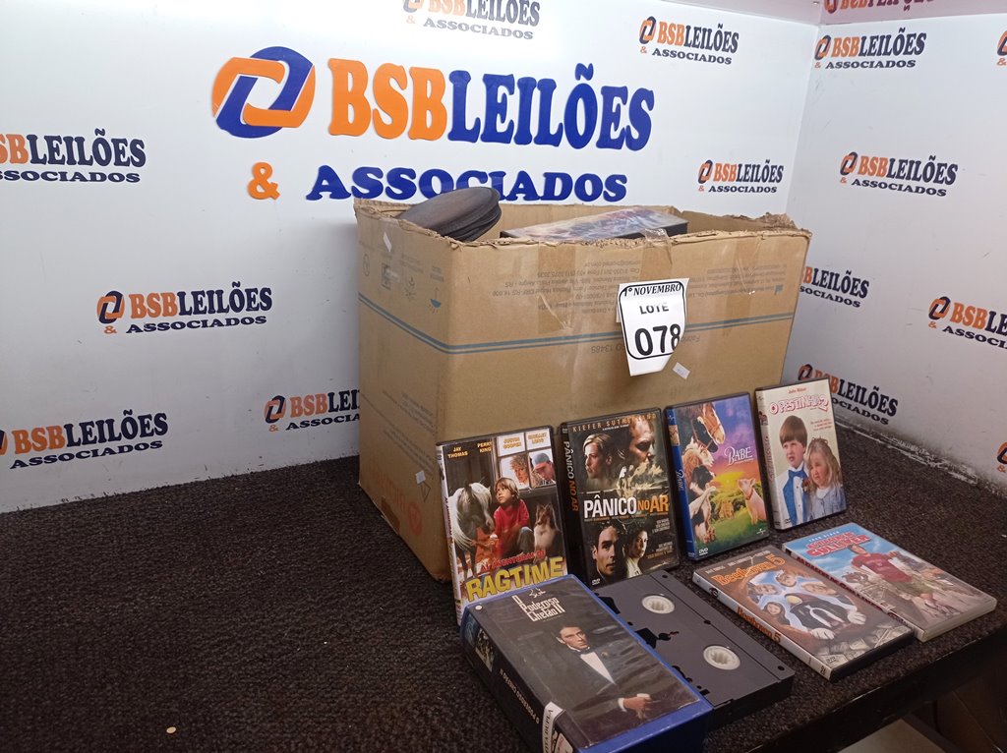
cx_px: 504
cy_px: 376
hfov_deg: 63.5
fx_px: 814
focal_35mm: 28
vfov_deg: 49.7
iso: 147
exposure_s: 1/60
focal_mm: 4.7
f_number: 1.79
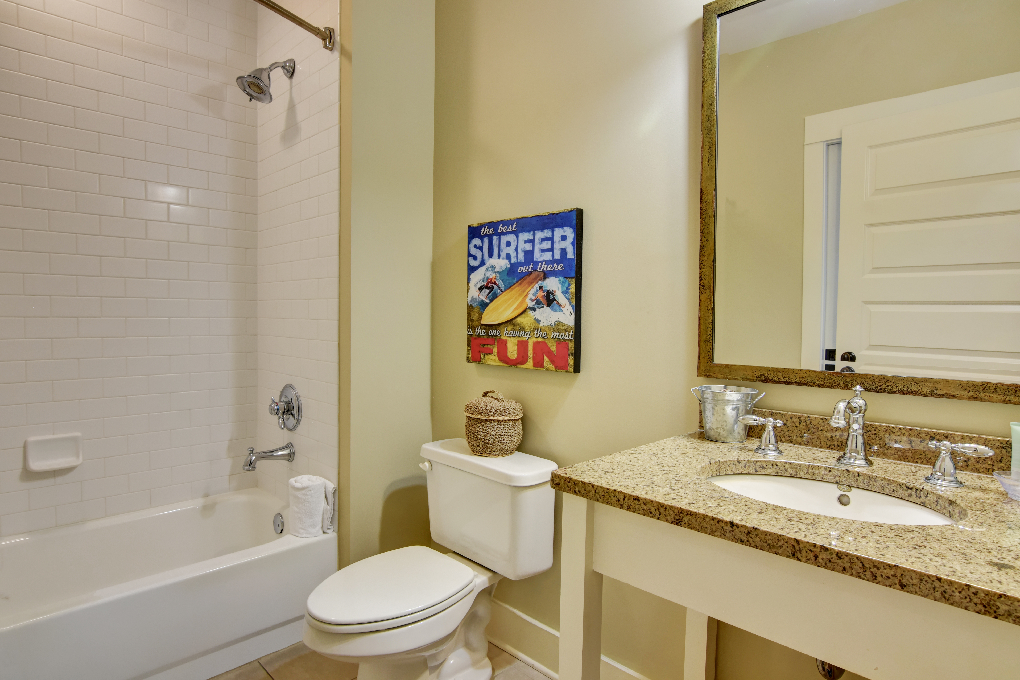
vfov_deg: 63.2
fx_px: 552
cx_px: 510
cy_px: 340
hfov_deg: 85.4
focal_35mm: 20
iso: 800
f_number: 8
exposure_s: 1/10
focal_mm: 13
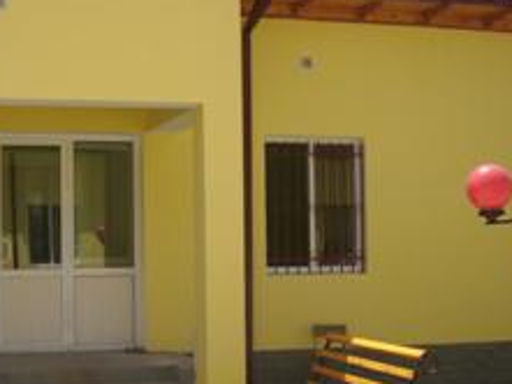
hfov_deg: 34.1
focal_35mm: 56
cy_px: 185
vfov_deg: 26.1
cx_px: 178
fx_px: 829
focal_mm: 6.2
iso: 50
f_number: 5.6
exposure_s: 1/309
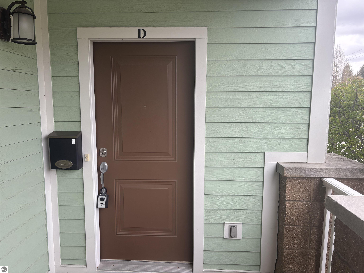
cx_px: 182
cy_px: 136
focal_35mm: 26
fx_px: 273
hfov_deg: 67.3
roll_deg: +0.4
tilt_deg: -5.2
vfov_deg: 53.1
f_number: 1.6
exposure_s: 1/364
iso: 50
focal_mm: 5.96
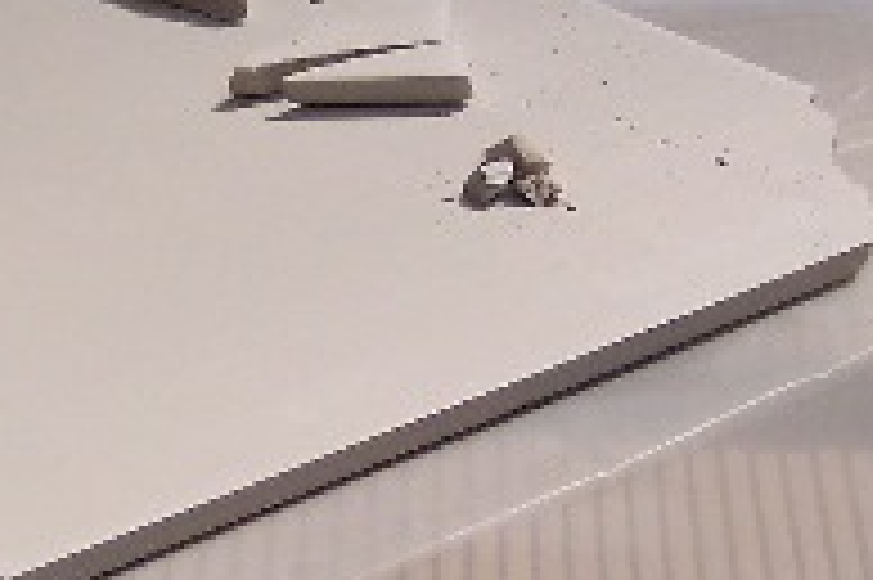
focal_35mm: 163
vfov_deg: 8.4
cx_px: 468
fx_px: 3949
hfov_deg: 12.6
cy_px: 4
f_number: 2.8
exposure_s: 1/500
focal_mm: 8
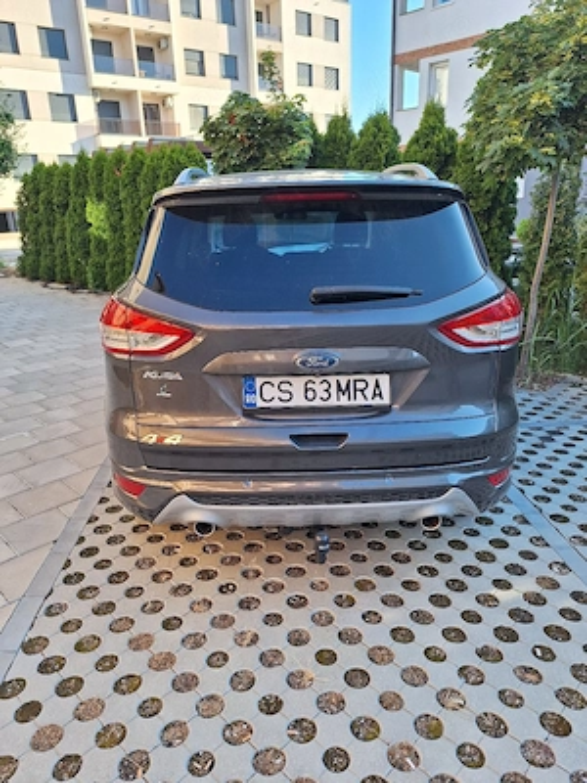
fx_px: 520
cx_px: 294
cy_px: 392
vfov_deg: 73.9
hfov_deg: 58.9
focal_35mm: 23
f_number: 1.8
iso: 40
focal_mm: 5.54
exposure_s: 1/333
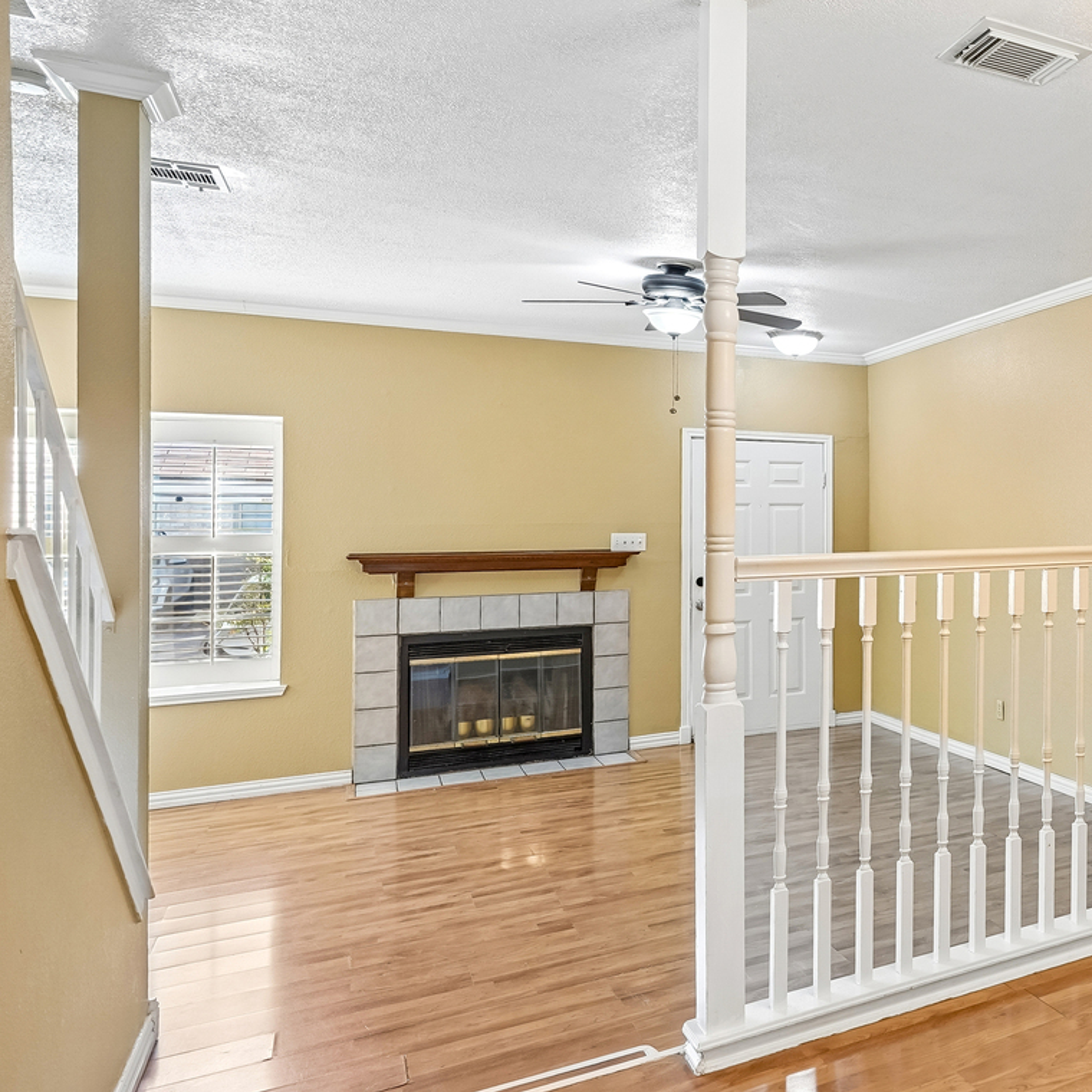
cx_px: 1148
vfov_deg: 55.6
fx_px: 1035
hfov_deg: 44.9
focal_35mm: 29
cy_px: 523
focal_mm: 16
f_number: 8
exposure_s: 1/13
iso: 400
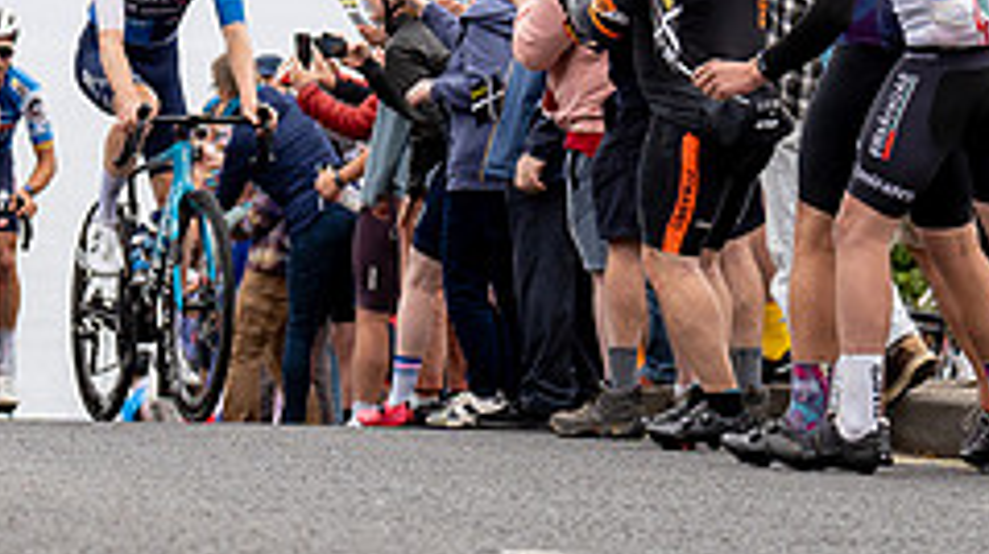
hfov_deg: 7.3
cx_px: -238
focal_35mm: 293
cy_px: 41
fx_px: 7678
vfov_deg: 4.1
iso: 320
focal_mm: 90
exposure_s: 1/1000
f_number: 3.5
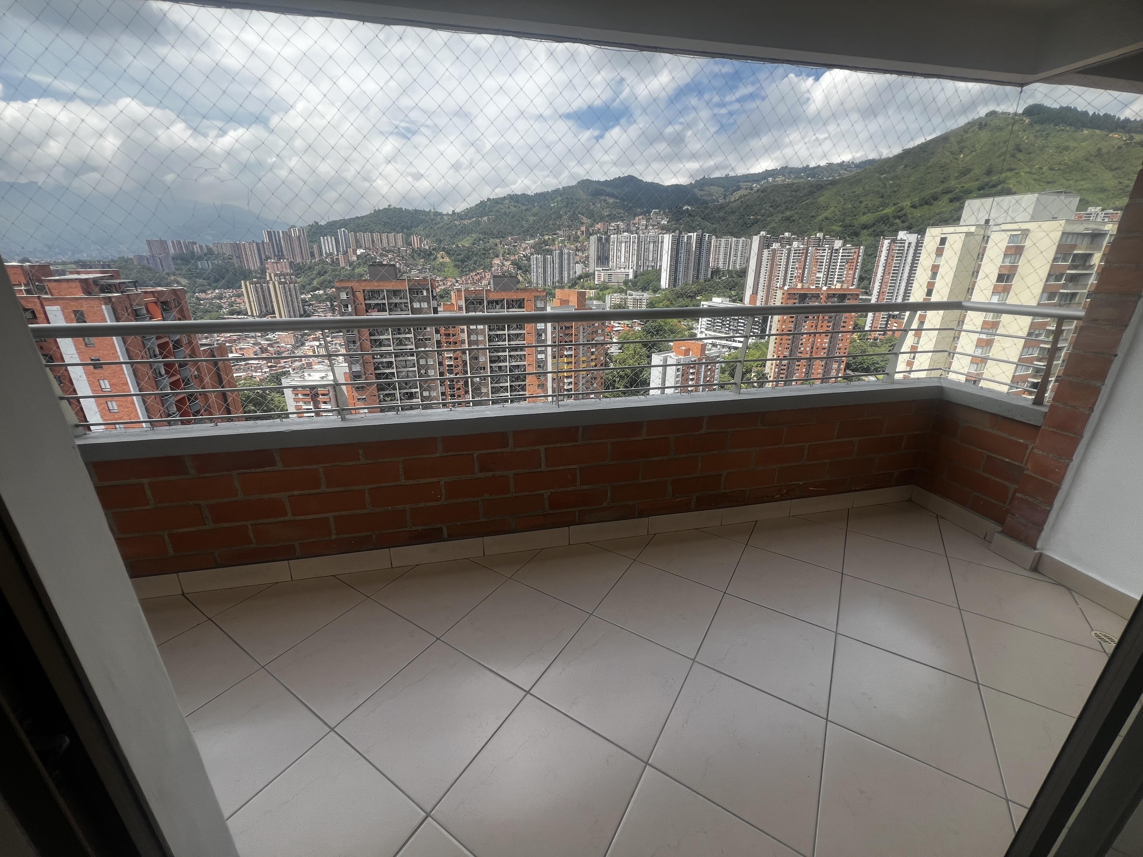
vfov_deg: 89.9
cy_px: 428
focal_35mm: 13
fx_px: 429
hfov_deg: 106.2
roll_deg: +0.1
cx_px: 572
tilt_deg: -20.2
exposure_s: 1/579
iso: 32
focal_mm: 1.57
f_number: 1.8
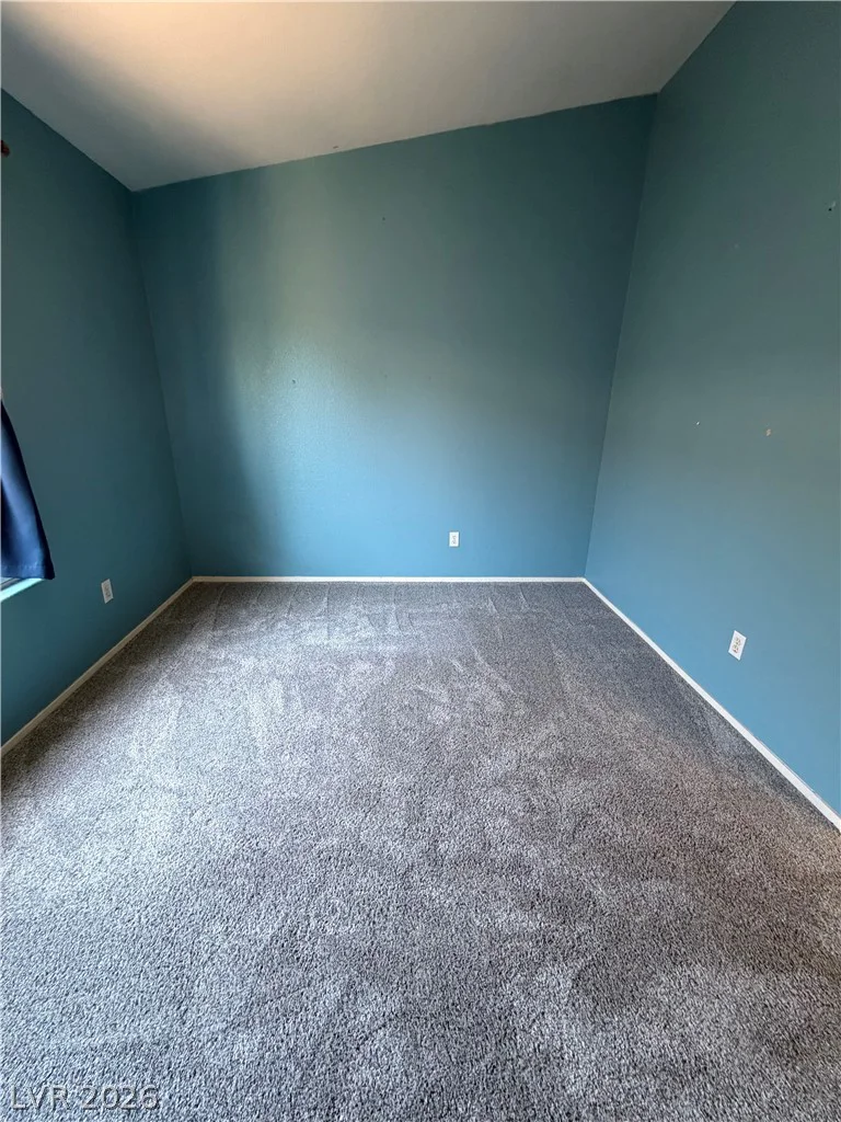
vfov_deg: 102.1
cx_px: 420
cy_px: 561
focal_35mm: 14
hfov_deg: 85.7
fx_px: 454
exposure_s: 1/60
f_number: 2.2
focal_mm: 2.22
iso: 320
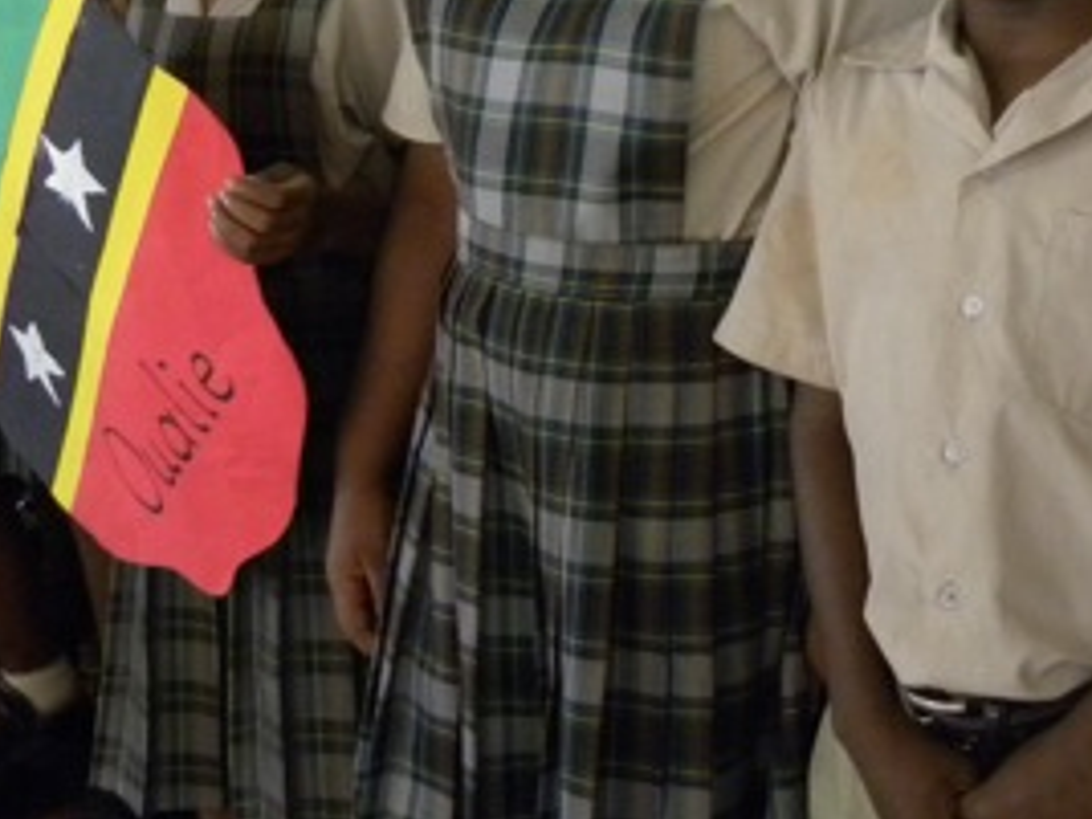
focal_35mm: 62
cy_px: -118
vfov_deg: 22.1
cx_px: 880
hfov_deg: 30.4
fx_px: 1956
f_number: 2.8
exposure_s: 1/42.1
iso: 400
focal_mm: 4.6
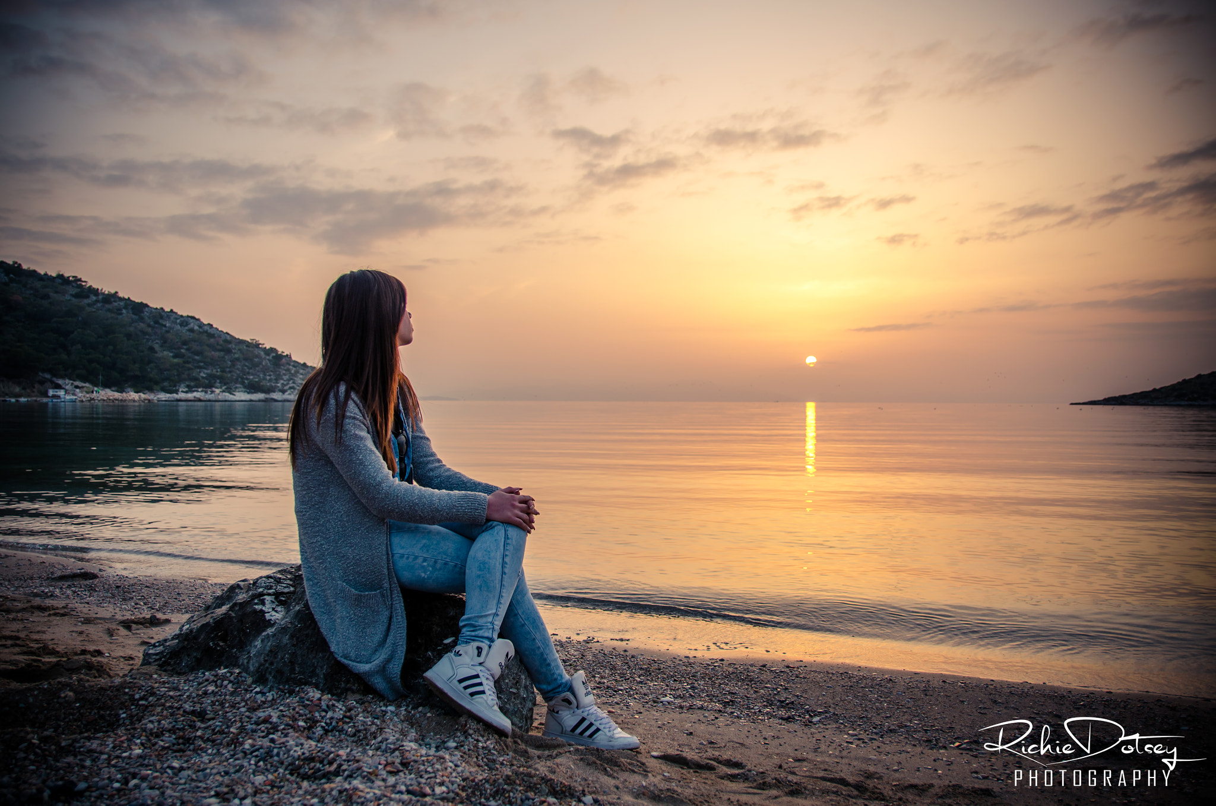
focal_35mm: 28
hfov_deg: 64.7
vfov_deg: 45.5
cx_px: 608
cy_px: 403
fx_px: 961
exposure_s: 1/250
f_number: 3.2
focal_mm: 19
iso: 100
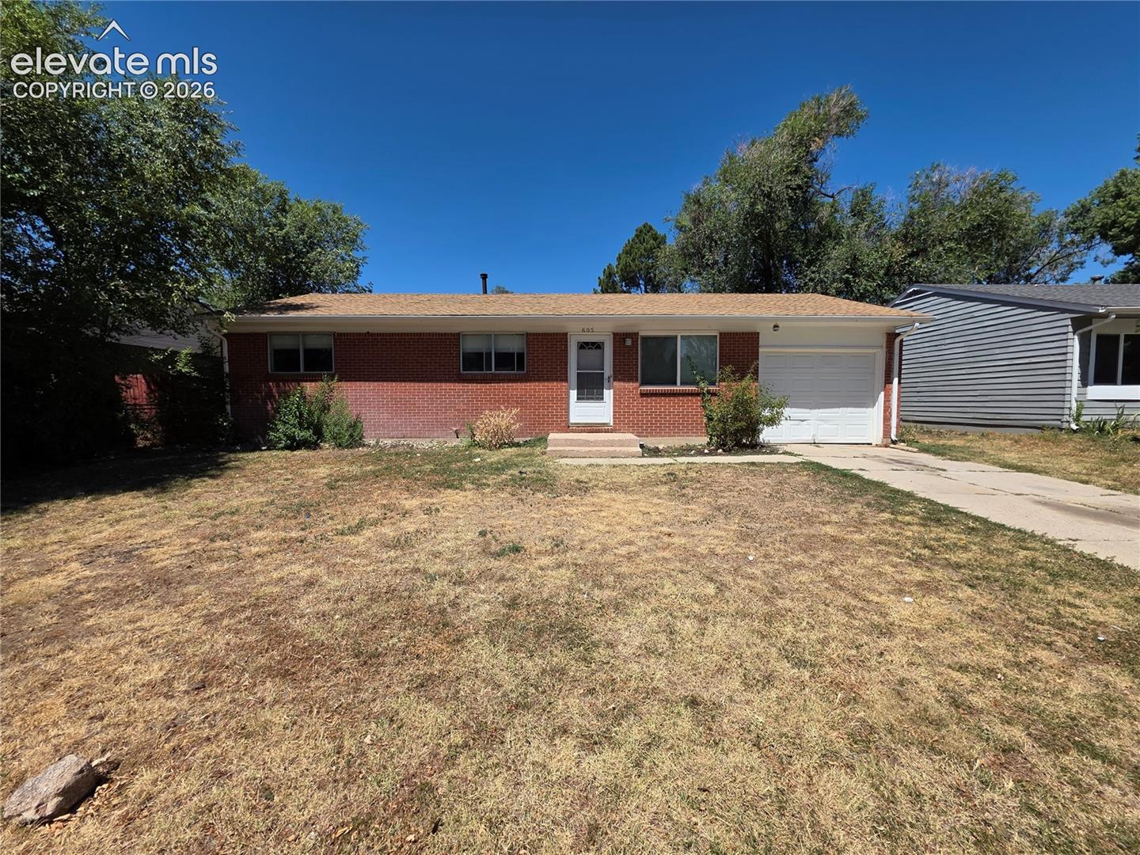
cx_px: 570
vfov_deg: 89.9
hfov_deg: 106.2
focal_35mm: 13
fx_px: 428
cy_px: 428
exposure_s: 1/2497
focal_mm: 2.2
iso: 40
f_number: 1.9
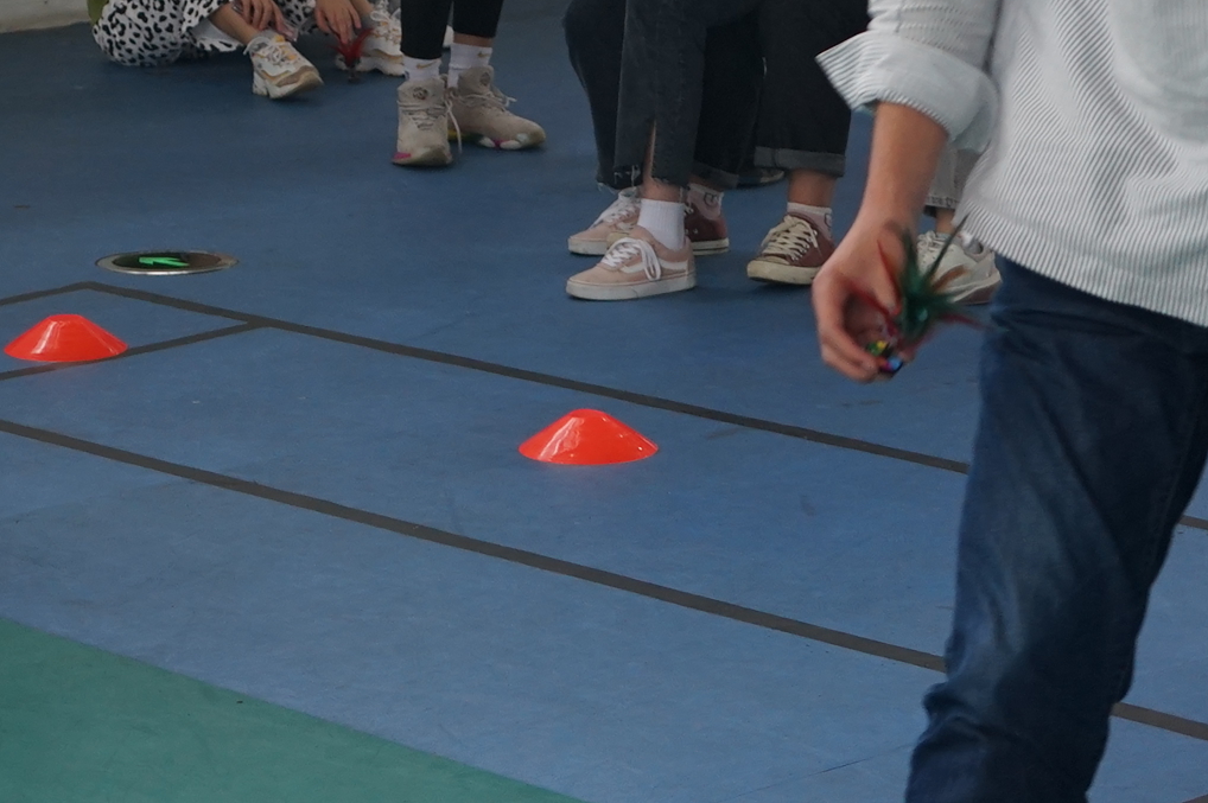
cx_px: -50
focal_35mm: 130
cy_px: -352
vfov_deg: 10.2
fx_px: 4359
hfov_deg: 15.4
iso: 800
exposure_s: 1/160
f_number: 4.5
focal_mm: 44
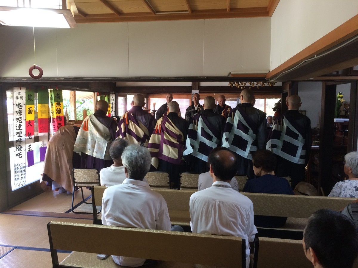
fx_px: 300
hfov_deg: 61.7
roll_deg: -0.9
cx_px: 179
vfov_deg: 48.2
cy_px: 134
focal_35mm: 29
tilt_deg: -5.8
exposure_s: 1/30
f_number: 2.2
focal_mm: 4.15
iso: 125
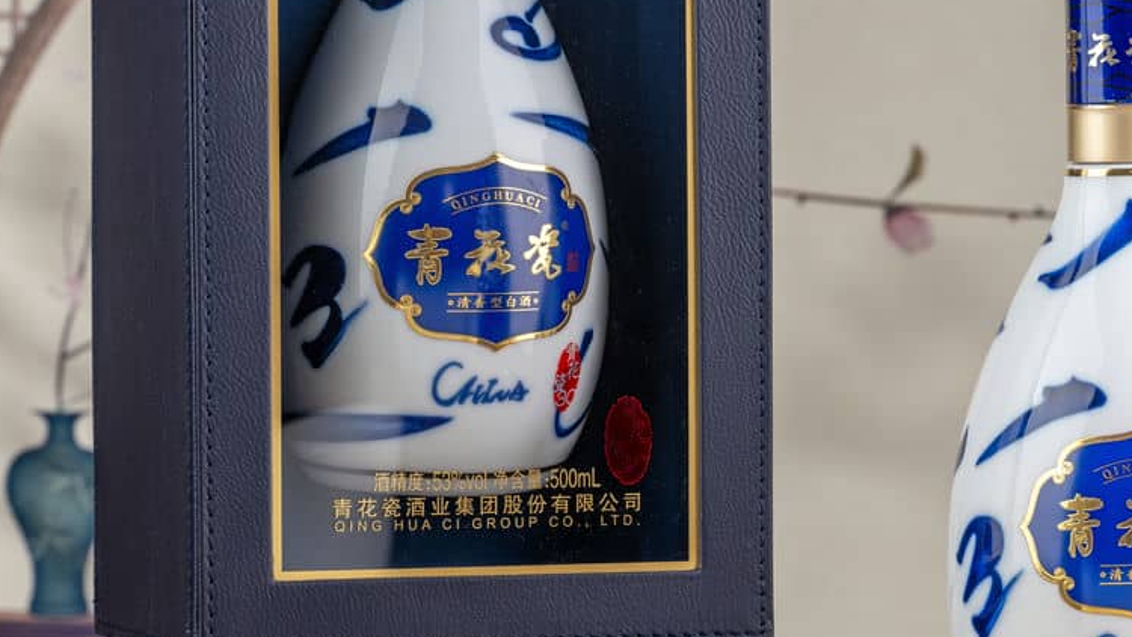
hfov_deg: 9.8
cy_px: 157
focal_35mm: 220
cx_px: 638
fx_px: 6604
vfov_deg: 5.5
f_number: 8
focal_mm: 105
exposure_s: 1/200
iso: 400
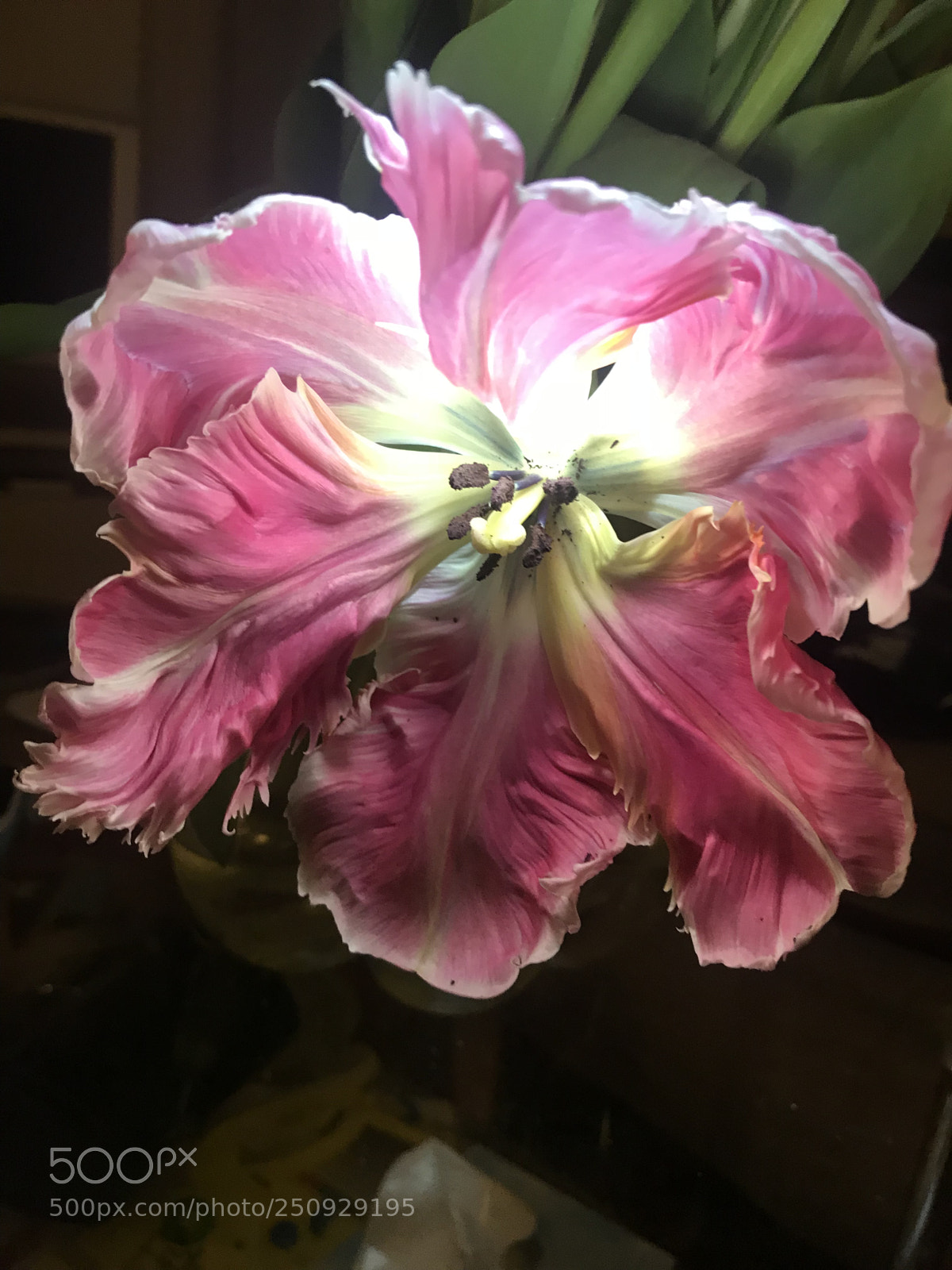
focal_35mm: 28
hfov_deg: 49.7
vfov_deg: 63.4
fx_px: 1027
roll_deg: -5.1
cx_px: 476
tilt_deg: -12.0
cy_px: 635
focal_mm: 3.99
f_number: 1.8
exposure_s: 1/17
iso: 40
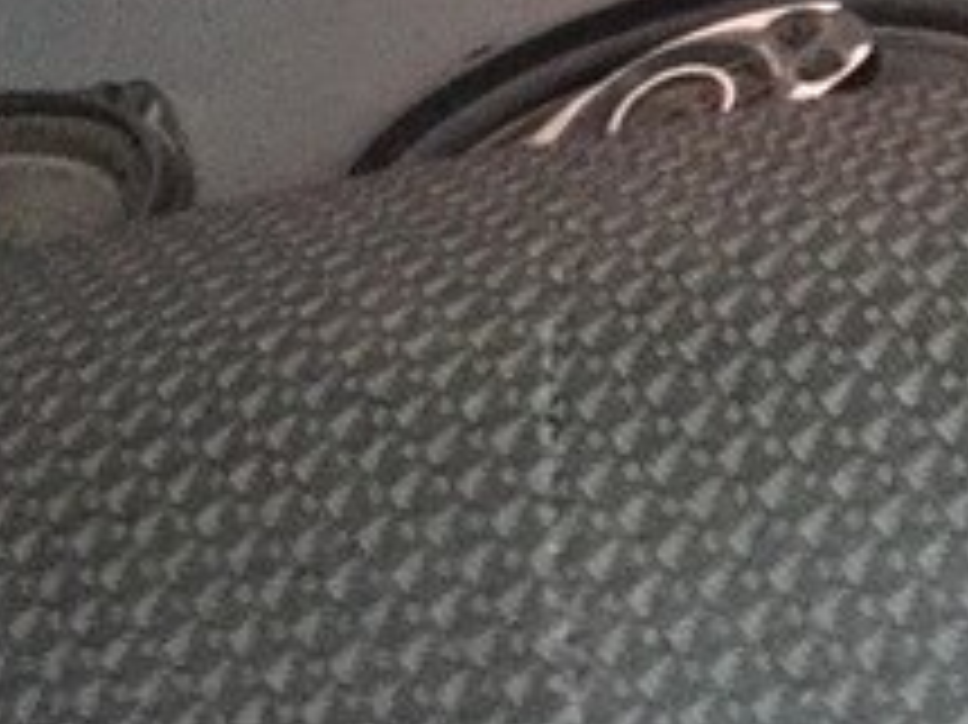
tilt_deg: -23.1
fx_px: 2487
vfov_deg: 16.0
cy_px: -124
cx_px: 851
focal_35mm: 89
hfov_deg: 21.6
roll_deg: +20.1
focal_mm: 4.15
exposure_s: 1/17
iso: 800
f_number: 2.2
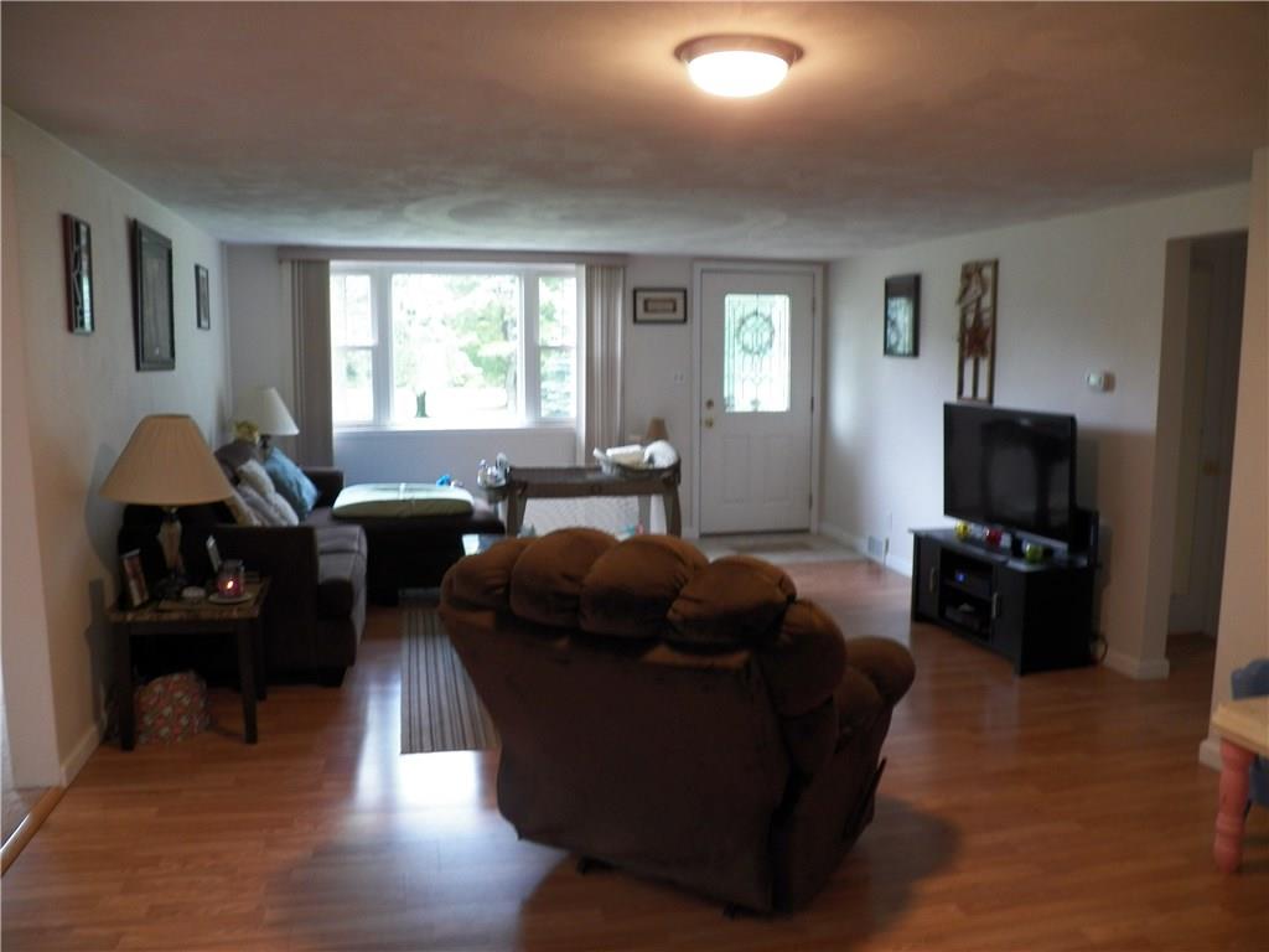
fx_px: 1026
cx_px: 634
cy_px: 476
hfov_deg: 63.4
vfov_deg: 49.7
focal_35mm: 28
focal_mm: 4.9
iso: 125
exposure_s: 1/30
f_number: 2.8
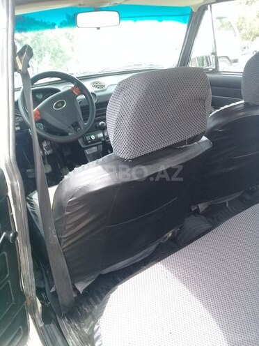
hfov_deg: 45.4
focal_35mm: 31
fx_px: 309
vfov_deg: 58.4
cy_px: 173
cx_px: 130
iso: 64
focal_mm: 3.3
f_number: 2.2
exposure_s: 1/100
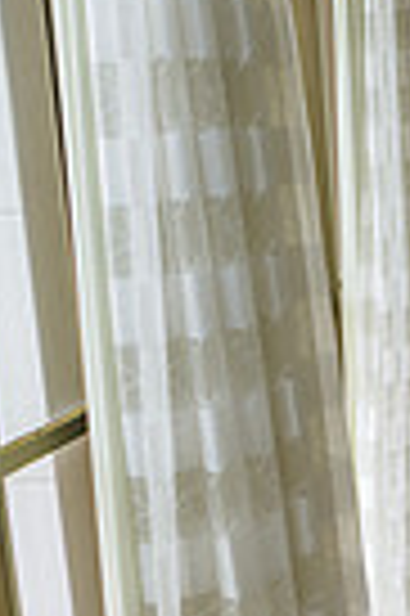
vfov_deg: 25.3
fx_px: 1353
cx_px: 658
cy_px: 477
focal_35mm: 79
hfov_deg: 15.6
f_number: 2.8
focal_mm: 24
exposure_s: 1/160
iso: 200
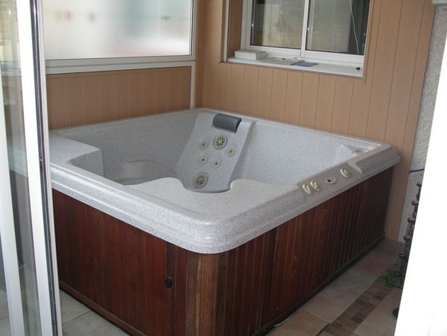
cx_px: 224
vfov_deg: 38.7
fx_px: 478
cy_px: 168
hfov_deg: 50.1
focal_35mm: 37
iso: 80
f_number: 3
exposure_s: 1/160
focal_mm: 7.8
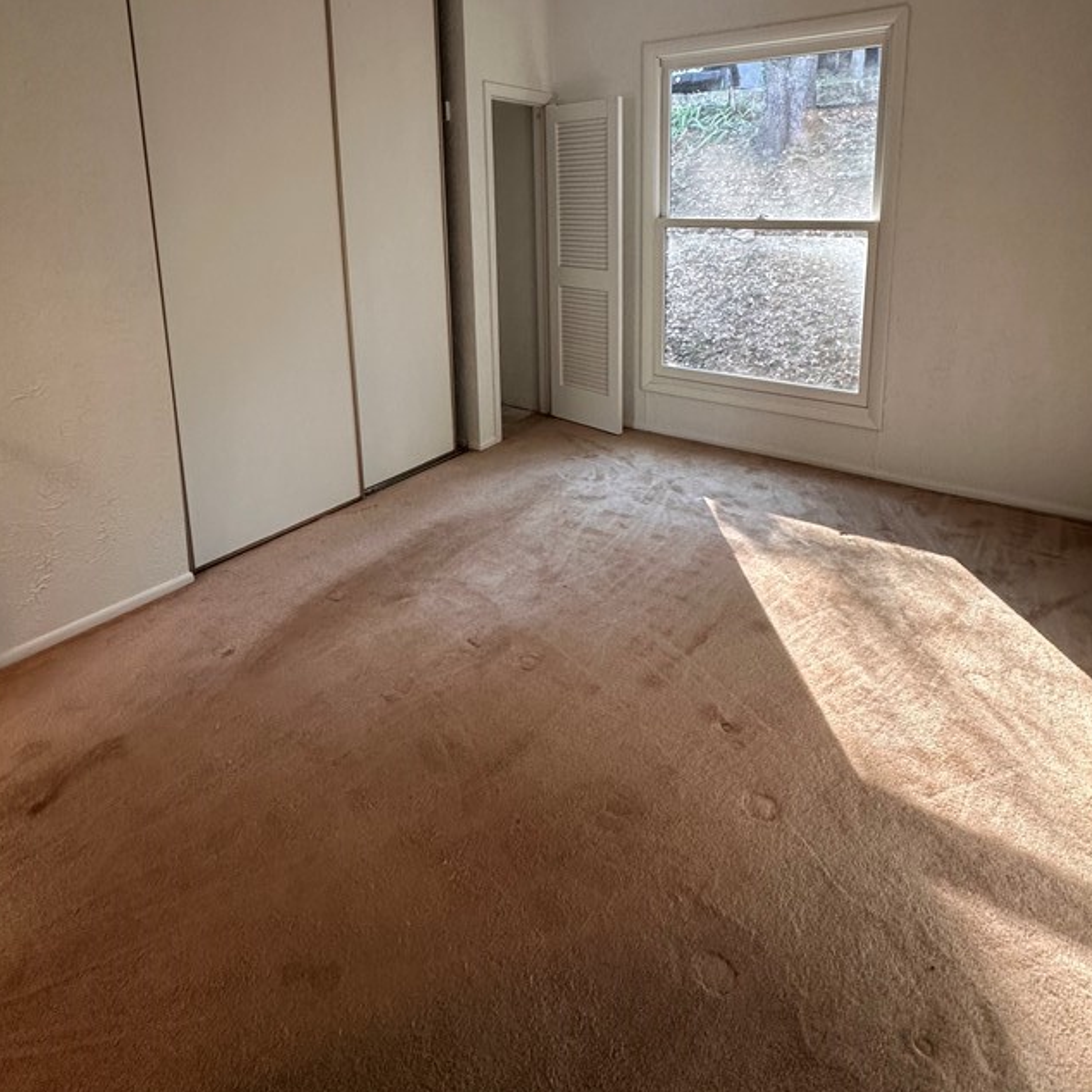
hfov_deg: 74.8
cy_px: 315
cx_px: 560
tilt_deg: -9.5
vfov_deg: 71.2
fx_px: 714
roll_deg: -0.2
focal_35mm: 20
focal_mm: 2.22
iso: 200
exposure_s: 1/60
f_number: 2.2
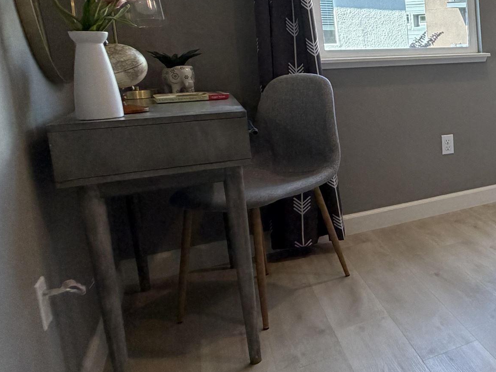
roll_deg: +1.4
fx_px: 530
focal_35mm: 37
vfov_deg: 38.2
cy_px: 119
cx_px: 633
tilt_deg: -9.2
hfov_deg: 35.6
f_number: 2.2
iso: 250
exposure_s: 1/120
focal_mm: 2.22
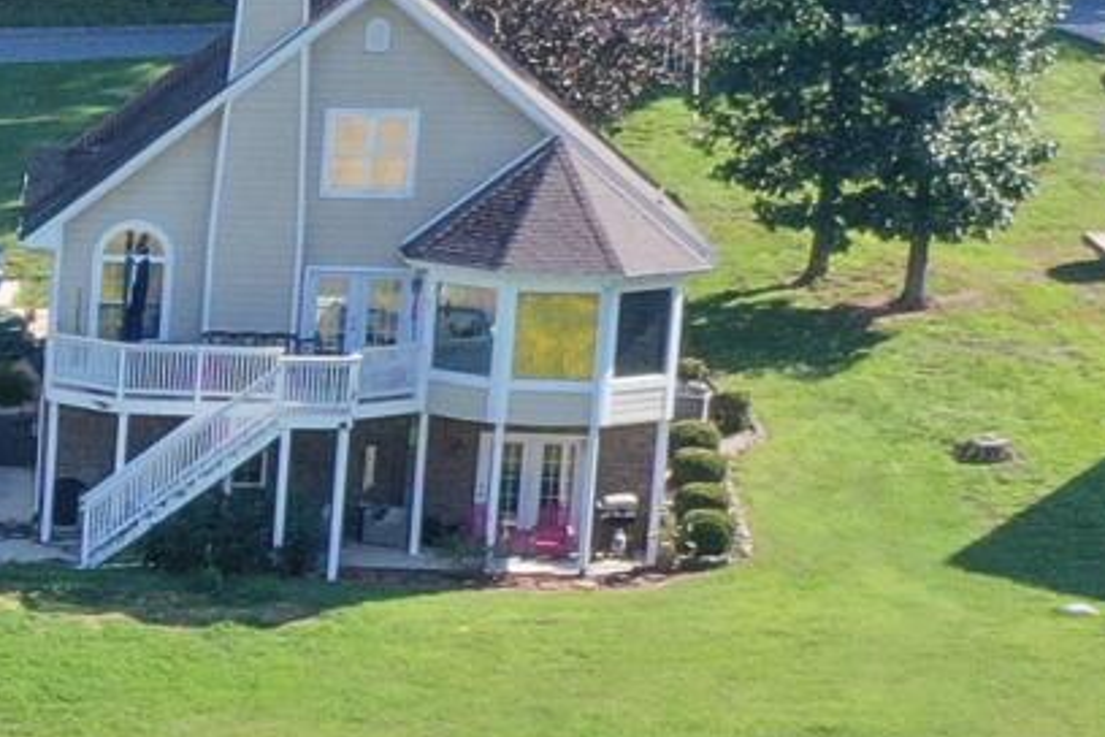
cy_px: 1003
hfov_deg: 8.7
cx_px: -1945
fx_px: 6323
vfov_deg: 6.6
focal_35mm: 206
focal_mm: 10.26
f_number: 8
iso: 100
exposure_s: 1/100
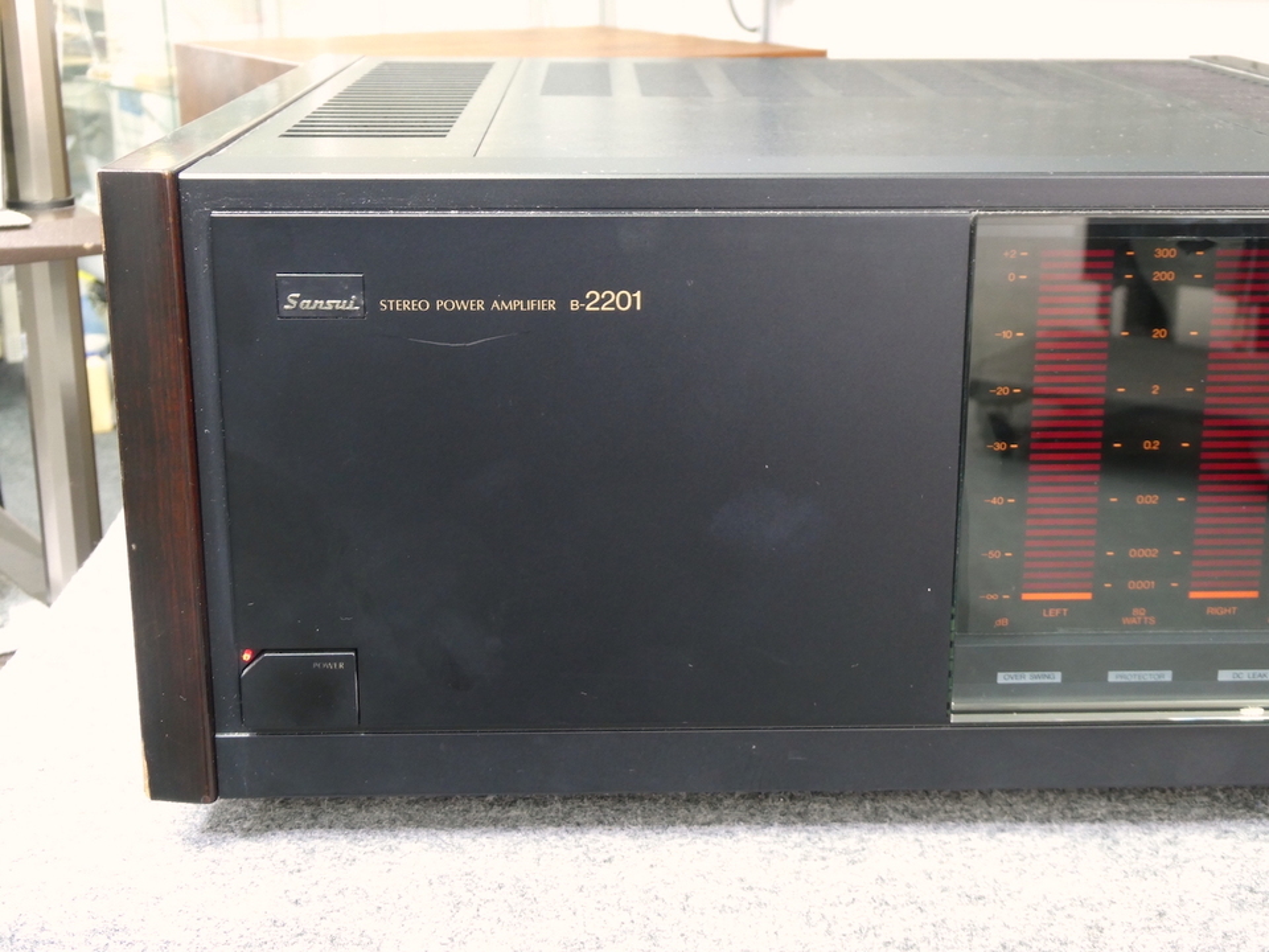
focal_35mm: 50
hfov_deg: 38.2
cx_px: 634
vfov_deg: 29.1
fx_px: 1833
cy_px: 476
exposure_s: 1
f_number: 4.1
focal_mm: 9
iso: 200
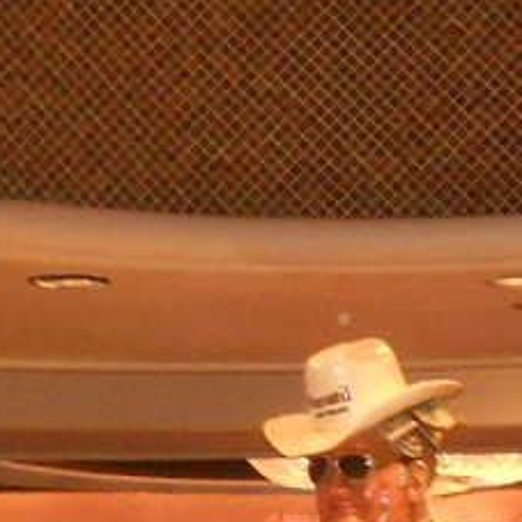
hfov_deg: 8.9
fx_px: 3344
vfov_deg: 8.5
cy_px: 984
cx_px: 500
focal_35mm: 196
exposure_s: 1/30
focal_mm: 6.72
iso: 500
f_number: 3.1
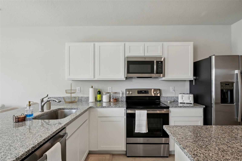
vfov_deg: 64.4
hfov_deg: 87.0
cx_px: 121
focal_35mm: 19
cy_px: 80
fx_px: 128
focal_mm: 19
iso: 400
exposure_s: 1/80
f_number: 8
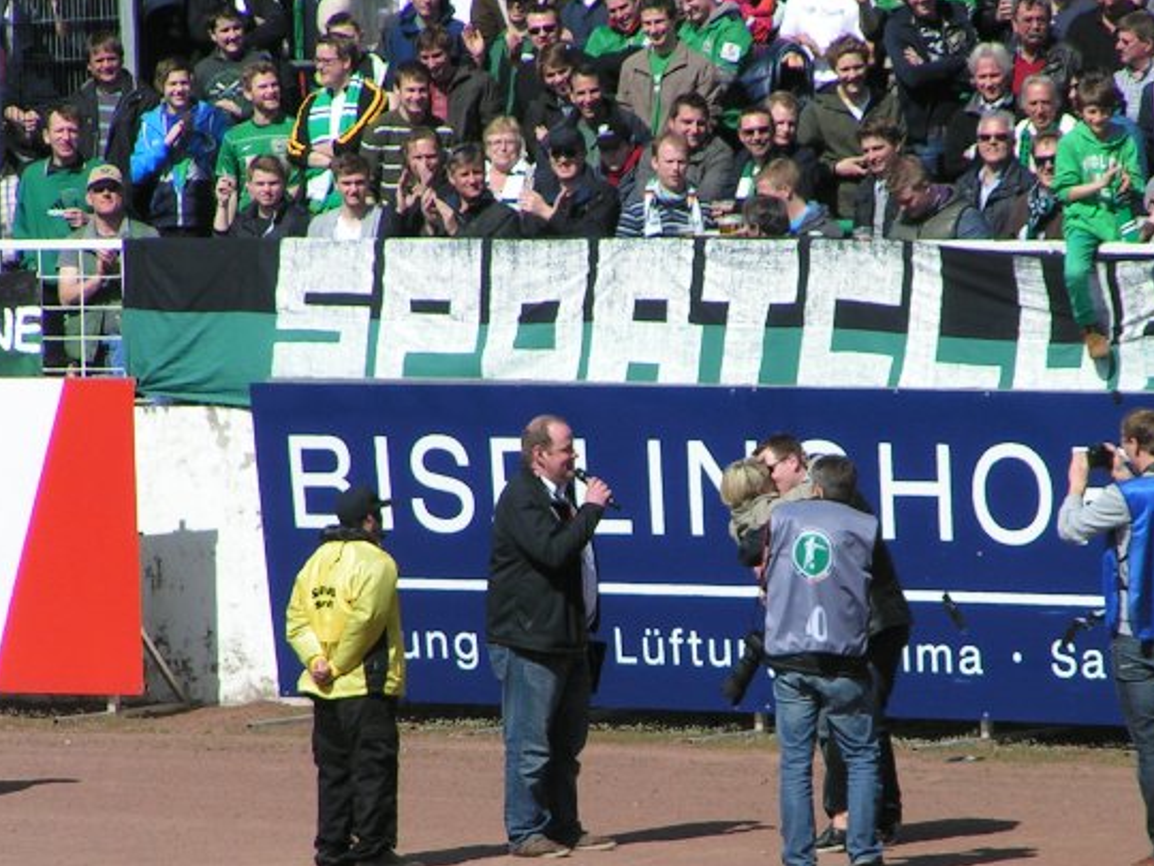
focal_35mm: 504
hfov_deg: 3.9
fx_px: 16802
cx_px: 703
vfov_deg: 3.0
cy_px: 554
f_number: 5.6
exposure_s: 1/640
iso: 50
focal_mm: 52
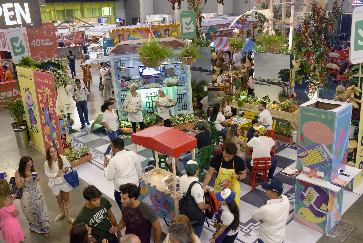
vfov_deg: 37.9
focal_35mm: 35
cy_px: 122
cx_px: 182
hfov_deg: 54.4
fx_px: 353
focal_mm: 35
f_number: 4.5
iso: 1250
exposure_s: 1/100
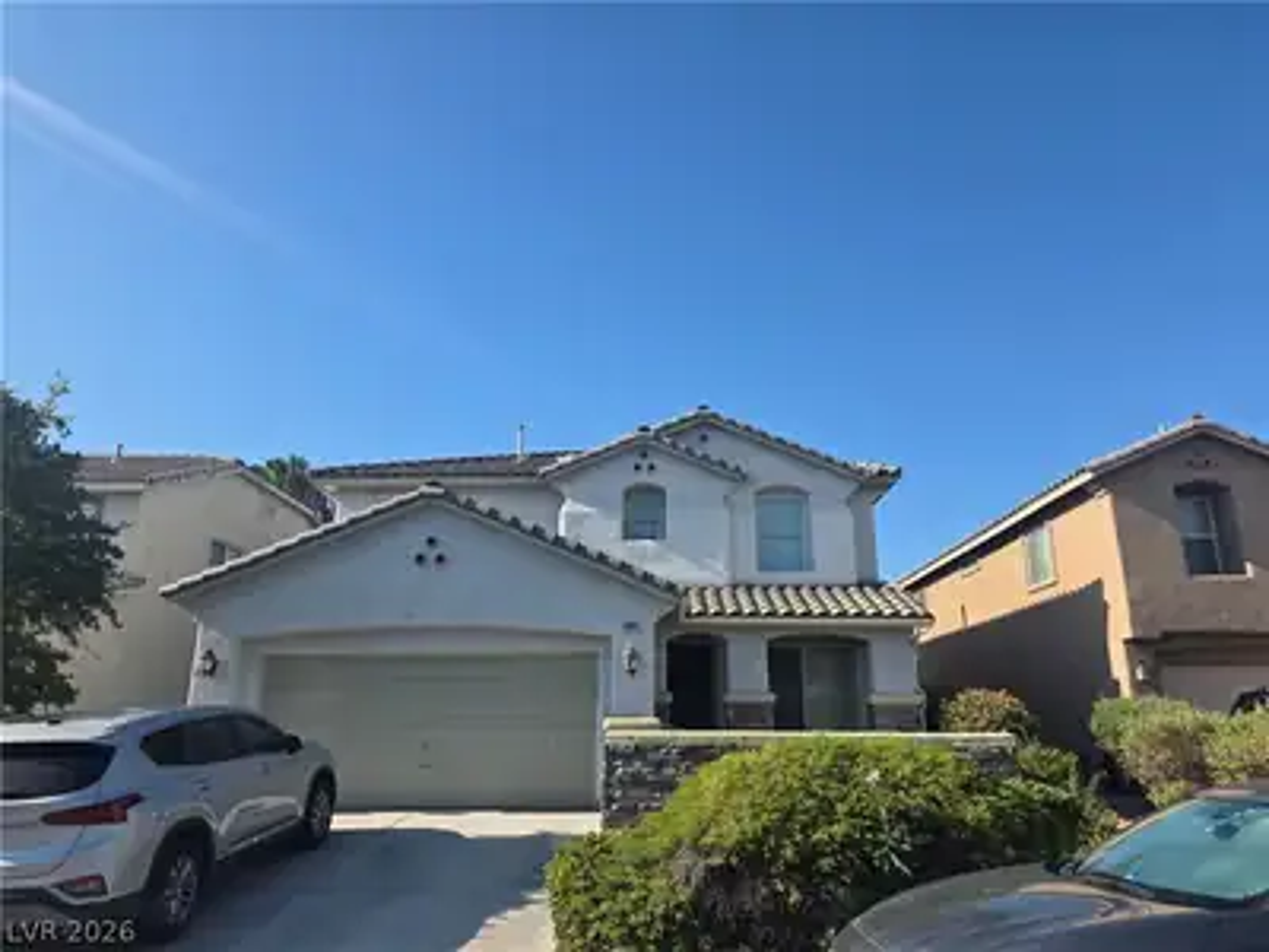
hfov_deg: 73.9
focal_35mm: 23
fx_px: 843
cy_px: 476
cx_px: 634
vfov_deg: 58.9
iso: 80
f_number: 1.7
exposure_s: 1/4237
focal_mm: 6.25
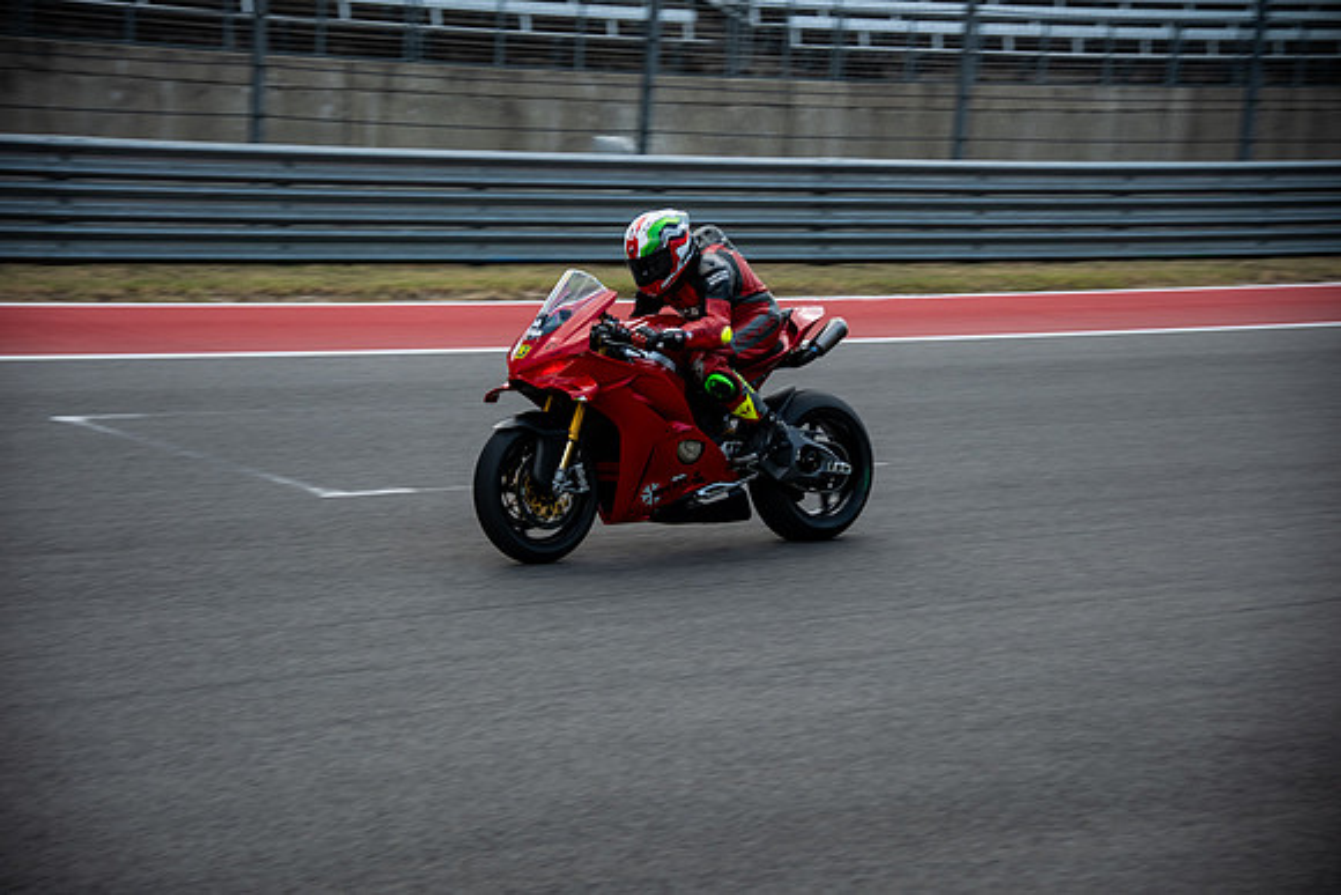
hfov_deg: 24.5
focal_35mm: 83
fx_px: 3092
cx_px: 670
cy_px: 448
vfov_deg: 16.5
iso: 200
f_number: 2.8
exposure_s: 1/1000
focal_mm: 55
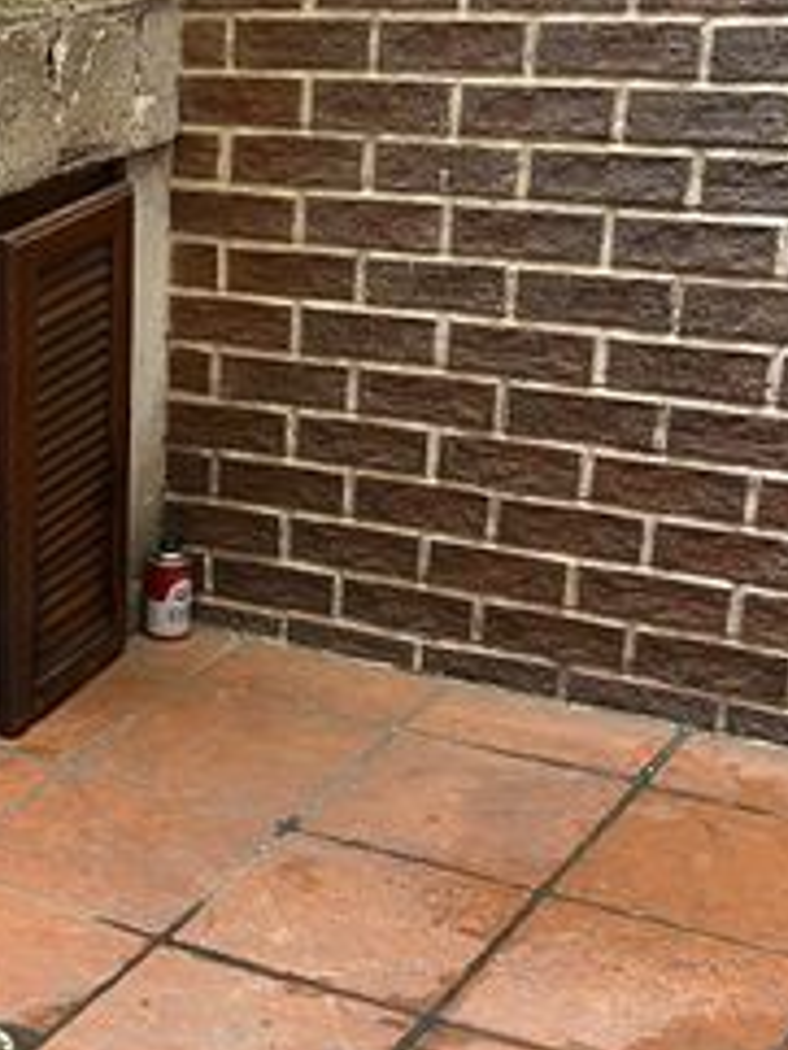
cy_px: 723
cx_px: -316
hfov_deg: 18.6
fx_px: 2183
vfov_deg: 26.8
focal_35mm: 72
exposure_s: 1/60
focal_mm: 5.7
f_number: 1.5
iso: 100
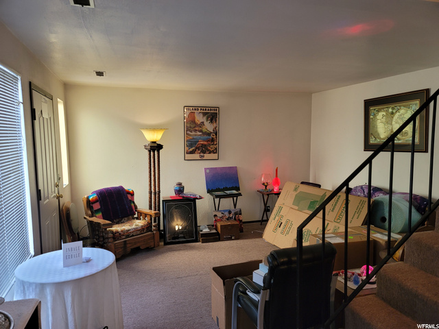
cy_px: 164
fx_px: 317
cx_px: 220
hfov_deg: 69.4
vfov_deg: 54.9
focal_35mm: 25
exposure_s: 1/59
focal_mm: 7
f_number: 1.8
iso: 200
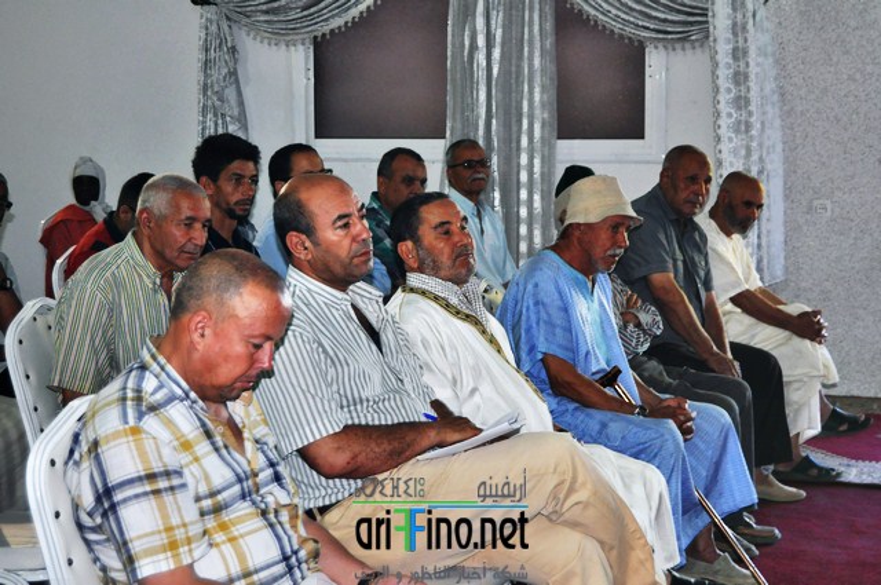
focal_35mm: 68
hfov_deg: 29.9
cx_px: 440
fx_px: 1650
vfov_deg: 20.1
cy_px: 292
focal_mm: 45
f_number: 5.3
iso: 800
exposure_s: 1/60
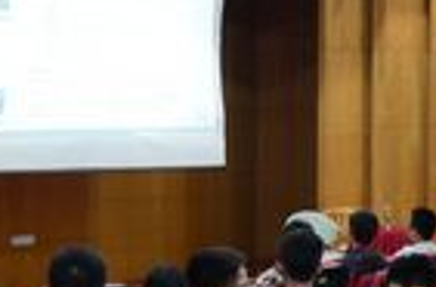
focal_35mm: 128
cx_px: 560
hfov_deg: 15.3
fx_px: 1545
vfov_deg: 10.6
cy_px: 156
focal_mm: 20
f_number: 2.8
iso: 400
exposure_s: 1/15
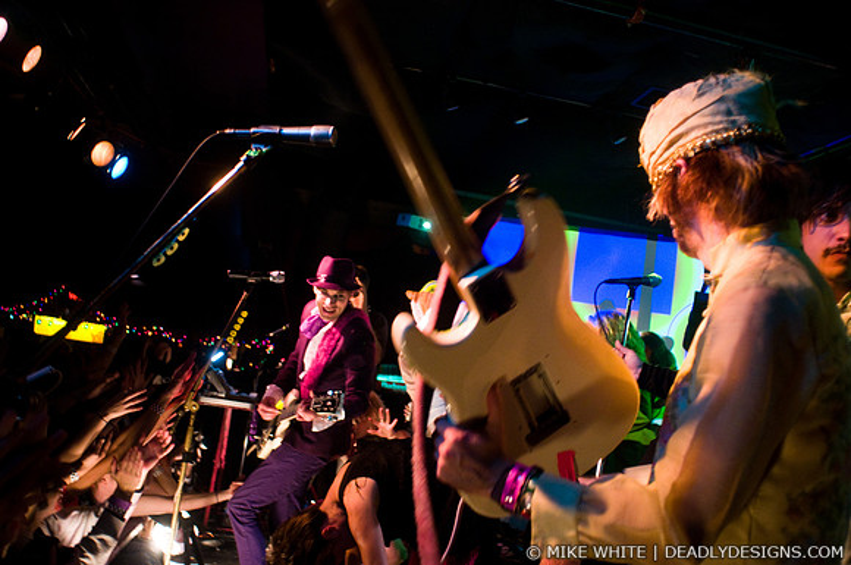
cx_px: 426
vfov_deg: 43.5
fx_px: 708
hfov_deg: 62.0
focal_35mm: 30
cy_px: 282
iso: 1250
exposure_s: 1/100
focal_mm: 20
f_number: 2.8
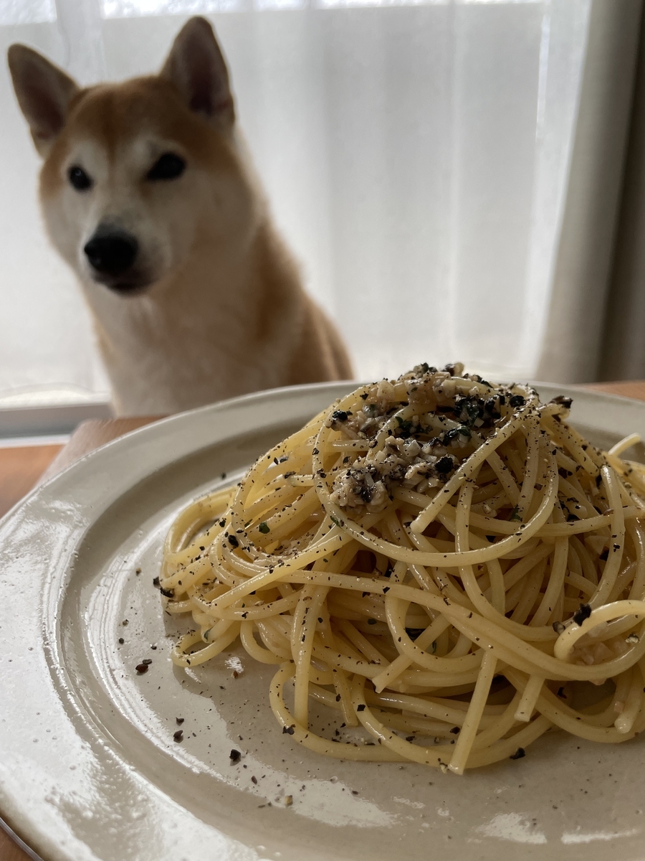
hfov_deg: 53.1
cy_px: 430
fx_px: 646
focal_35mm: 26
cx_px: 322
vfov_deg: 67.3
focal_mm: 4.2
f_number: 1.6
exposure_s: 1/121
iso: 100
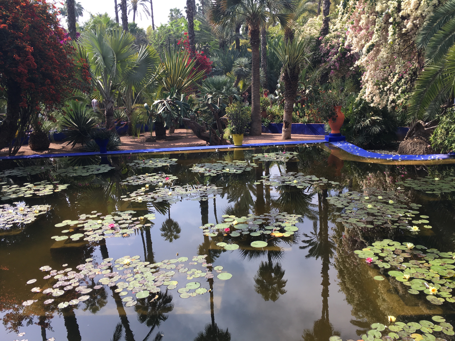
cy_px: 170
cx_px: 228
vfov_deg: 48.2
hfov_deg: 61.7
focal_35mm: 29
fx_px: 381
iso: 25
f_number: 2.2
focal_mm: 4.15
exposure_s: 1/519
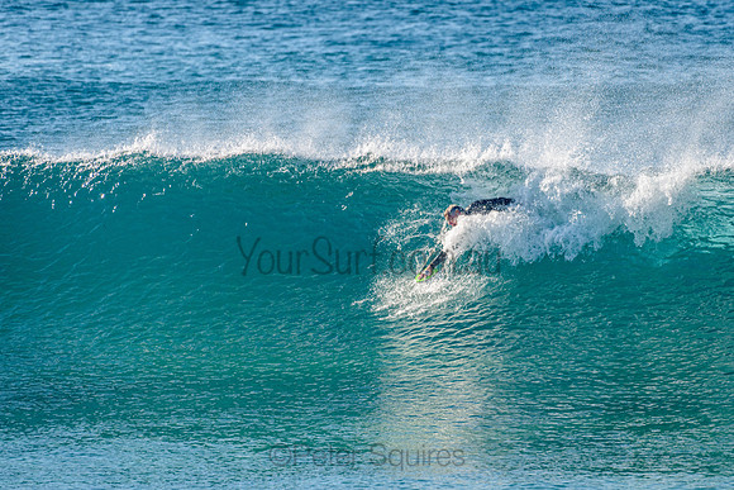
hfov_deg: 3.4
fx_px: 12437
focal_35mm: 610
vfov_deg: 2.3
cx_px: 411
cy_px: 221
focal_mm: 500
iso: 280
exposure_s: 1/2000
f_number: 5.6
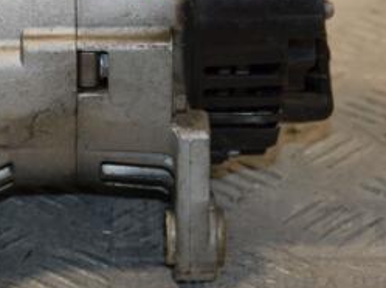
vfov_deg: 8.2
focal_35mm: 181
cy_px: 17
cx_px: 84
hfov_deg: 10.9
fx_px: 2015
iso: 800
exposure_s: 1/200
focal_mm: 52
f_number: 5.6
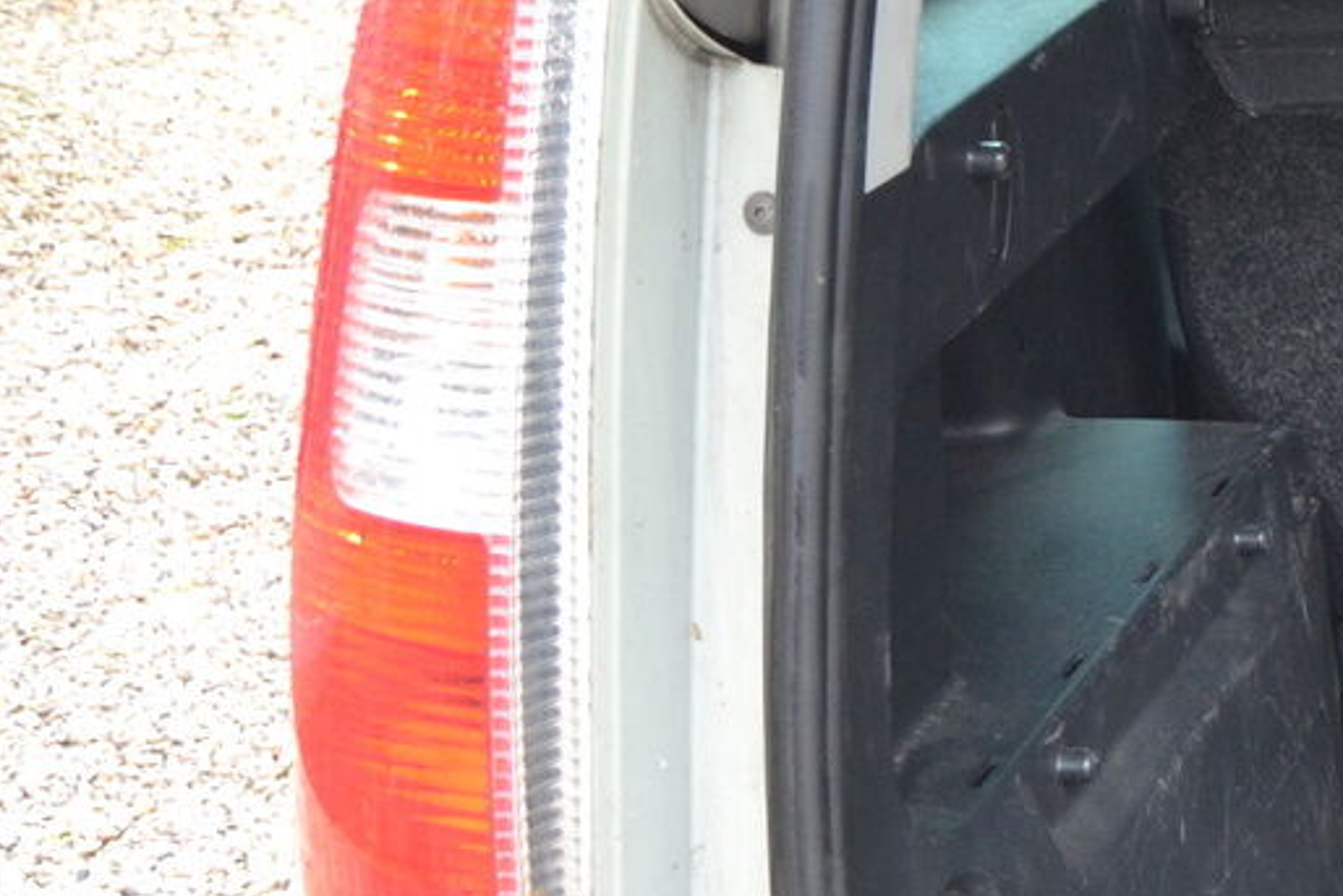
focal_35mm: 112
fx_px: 4179
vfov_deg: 12.2
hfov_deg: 15.9
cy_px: 389
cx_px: 2320
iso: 360
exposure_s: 1/125
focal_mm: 20
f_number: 5.6
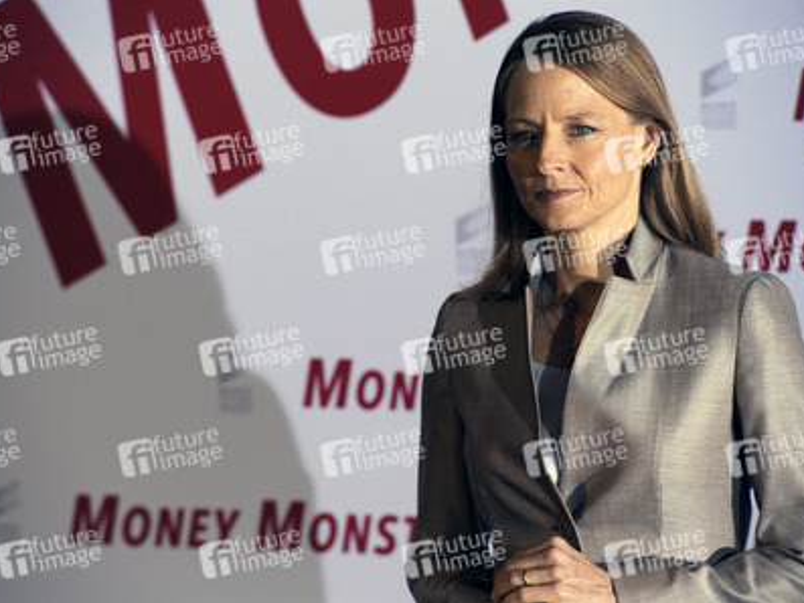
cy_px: 302
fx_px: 5065
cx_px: 399
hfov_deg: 9.1
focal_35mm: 218
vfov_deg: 6.8
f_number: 5.6
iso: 640
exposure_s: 1/400
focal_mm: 200
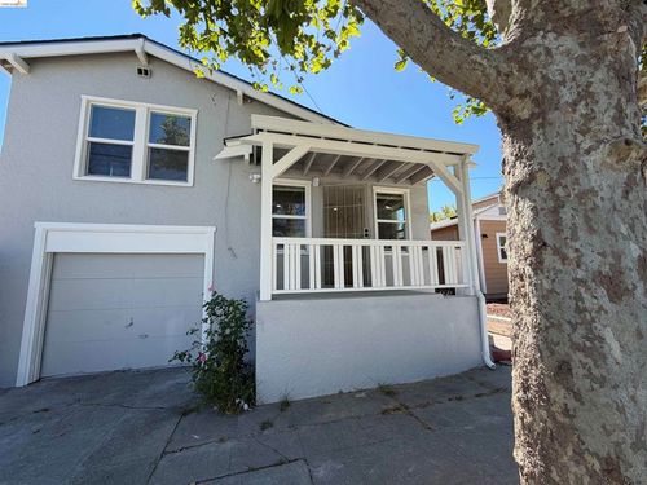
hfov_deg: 102.1
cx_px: 324
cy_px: 242
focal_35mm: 14
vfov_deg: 85.7
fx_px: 262
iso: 40
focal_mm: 2.22
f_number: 2.2
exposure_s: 1/579
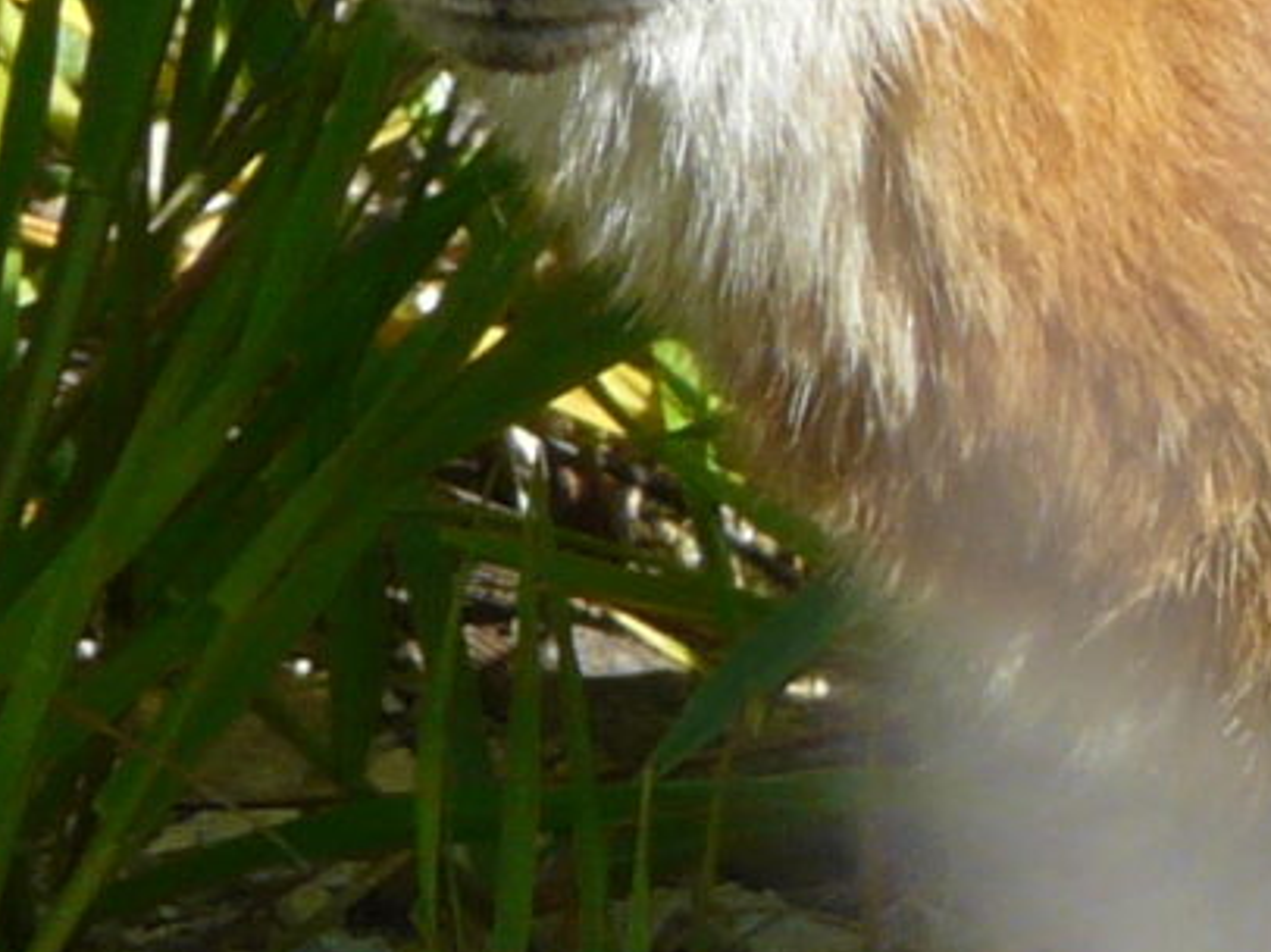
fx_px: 76620
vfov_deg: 0.7
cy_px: 247
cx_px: 1709
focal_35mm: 2088
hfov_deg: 1.0
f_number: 5.6
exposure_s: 1/250
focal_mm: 54.4
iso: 100
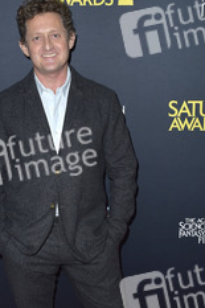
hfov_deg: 24.5
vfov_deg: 35.6
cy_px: 225
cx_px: 68
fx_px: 470
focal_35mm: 55
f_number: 6.3
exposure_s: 1/250
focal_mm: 32
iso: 250
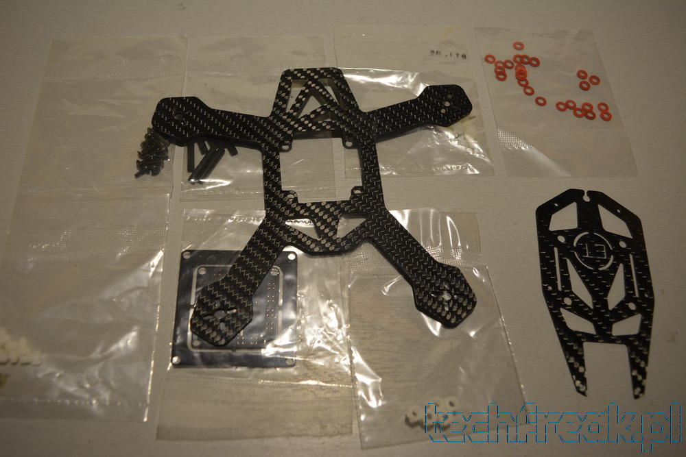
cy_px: 228
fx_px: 572
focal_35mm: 30
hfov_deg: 61.9
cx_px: 343
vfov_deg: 43.6
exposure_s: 1/100
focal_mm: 20
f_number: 5
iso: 400
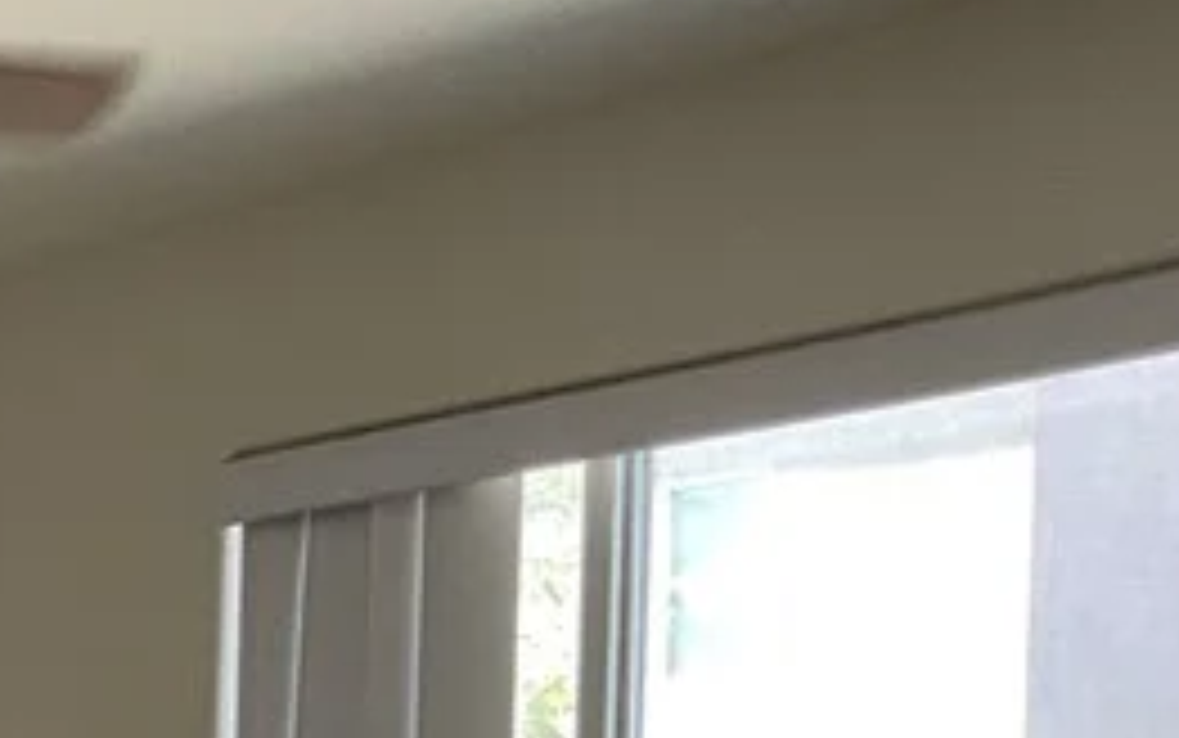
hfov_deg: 15.1
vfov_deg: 10.1
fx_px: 3857
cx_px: -932
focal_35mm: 120
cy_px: 1458
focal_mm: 3
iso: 64
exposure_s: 1/60
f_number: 1.8
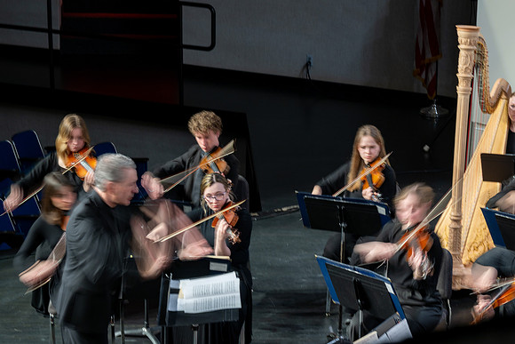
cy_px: 172
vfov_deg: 9.5
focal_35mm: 145
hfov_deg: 14.2
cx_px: 258
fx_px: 2075
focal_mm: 145
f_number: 13
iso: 100
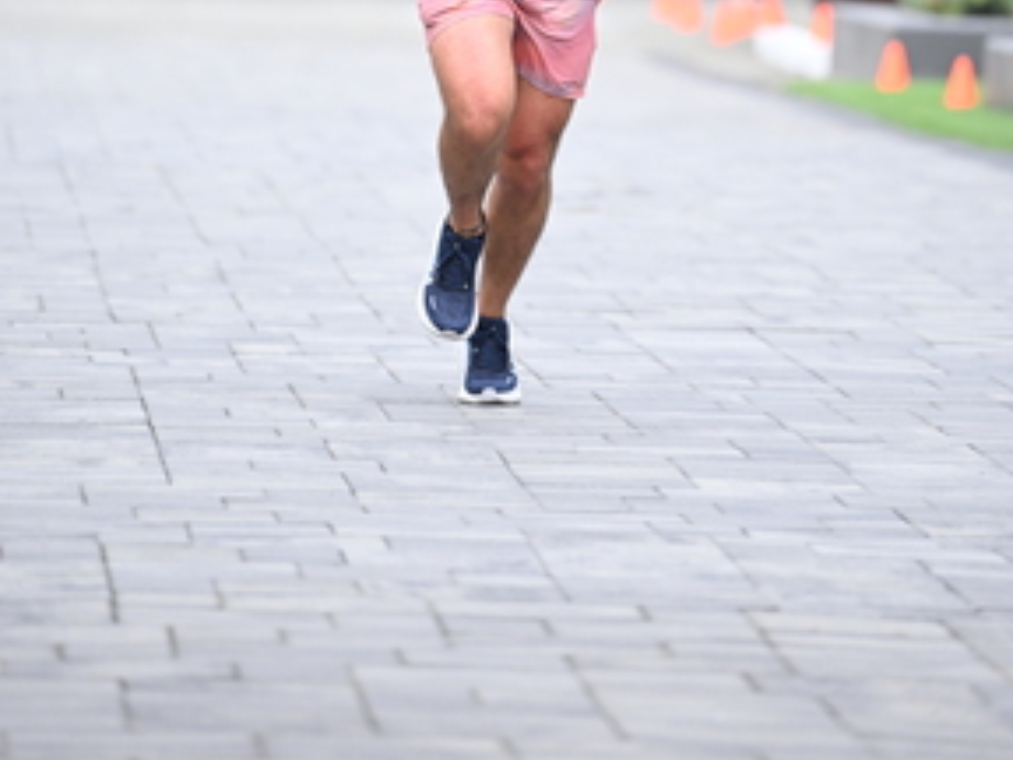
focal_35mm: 367
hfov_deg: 5.4
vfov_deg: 4.0
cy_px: -91
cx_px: 529
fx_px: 10740
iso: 1000
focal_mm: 200
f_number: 2.8
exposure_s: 1/1600
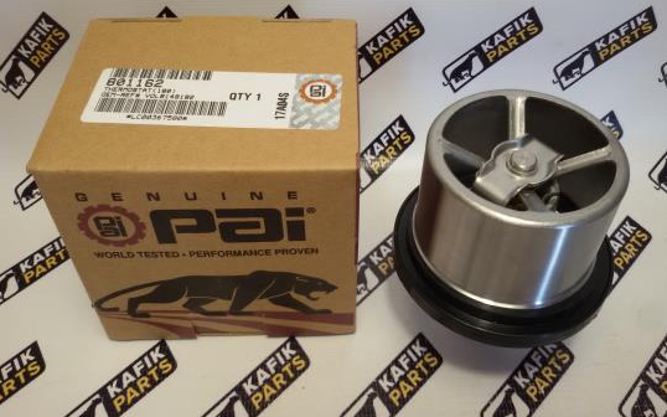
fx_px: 600
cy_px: 183
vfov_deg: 38.2
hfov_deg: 58.2
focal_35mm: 33
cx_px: 334
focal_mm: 2.93
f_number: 2.4
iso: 40
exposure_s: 1/33
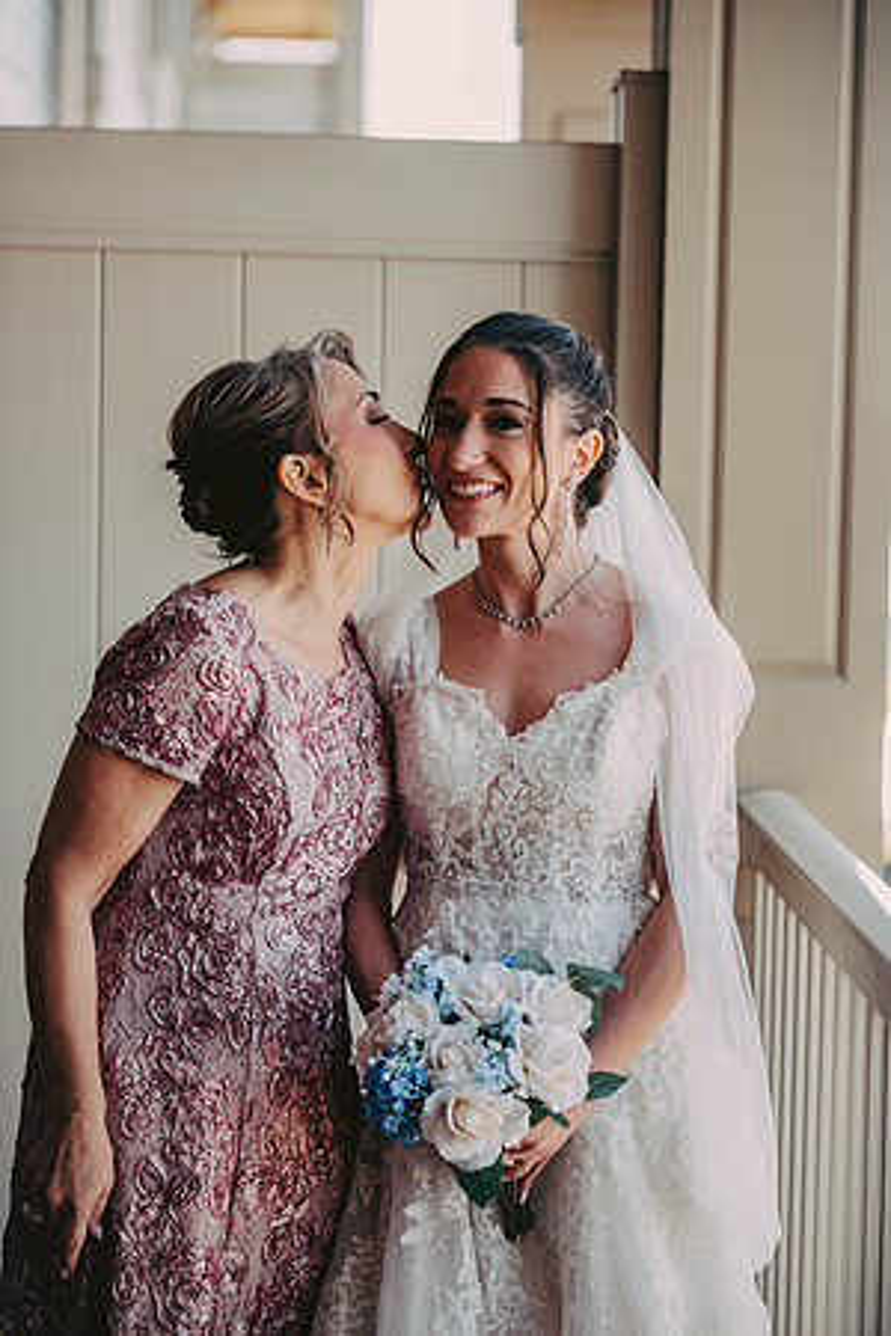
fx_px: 3786
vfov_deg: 20.0
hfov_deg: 13.4
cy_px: 668
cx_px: 446
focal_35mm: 102
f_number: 2.8
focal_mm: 102
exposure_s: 1/320
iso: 320
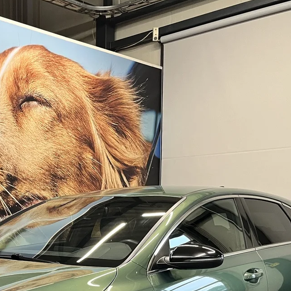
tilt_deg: -5.5
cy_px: 259
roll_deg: +0.4
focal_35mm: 57
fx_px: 542
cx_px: 37
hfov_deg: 29.0
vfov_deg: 28.9
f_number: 1.6
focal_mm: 5.1
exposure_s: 1/83
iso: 125
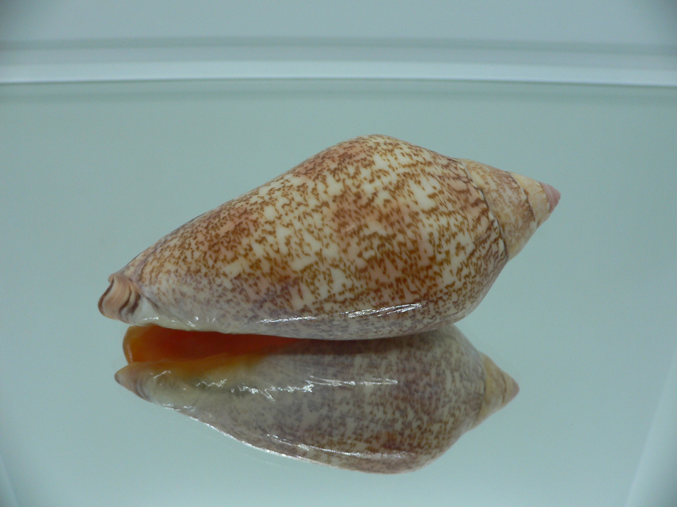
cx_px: 338
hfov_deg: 52.6
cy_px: 254
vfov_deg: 40.7
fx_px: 685
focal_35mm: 35
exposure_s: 1/60
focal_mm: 4.6
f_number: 2.8
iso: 80
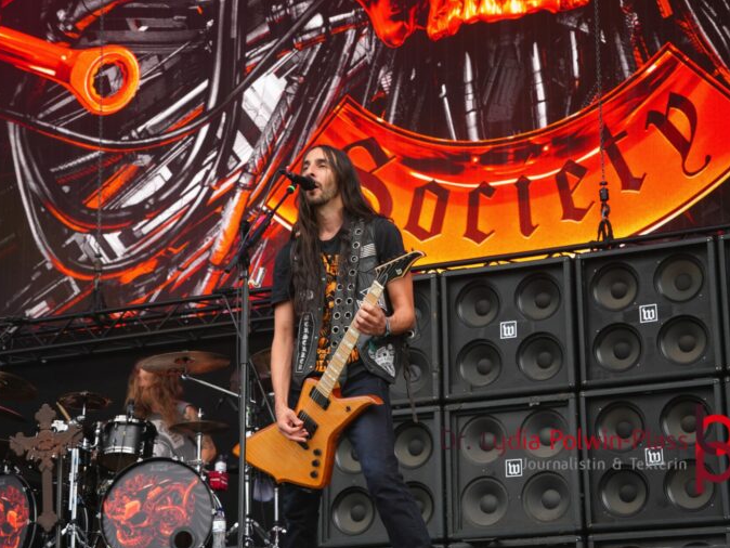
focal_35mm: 92
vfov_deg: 16.1
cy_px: 276
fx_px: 1941
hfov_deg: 21.3
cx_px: 351
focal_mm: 56
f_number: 4.5
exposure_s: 1/160
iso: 200
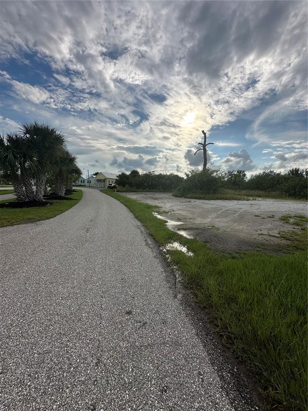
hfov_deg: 85.7
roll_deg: -2.4
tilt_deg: -6.8
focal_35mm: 14
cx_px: 154
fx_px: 166
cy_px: 206
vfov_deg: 102.1
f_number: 2.2
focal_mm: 2.22
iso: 50
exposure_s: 1/4464
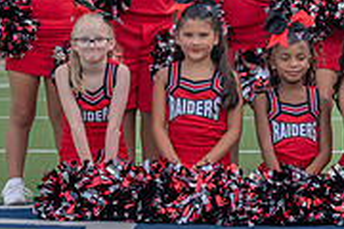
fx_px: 2255
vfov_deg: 5.8
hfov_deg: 8.7
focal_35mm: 236
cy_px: 25
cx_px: 289
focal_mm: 70
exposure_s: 1/320
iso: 100
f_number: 3.5
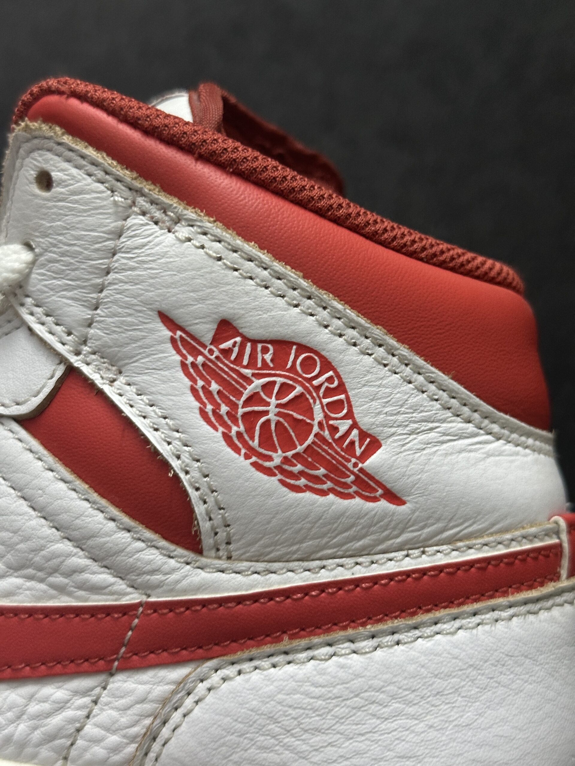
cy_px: 383
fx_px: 1063
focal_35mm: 48
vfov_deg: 39.7
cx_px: 288
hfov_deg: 30.3
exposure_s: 1/50
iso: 250
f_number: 1.78
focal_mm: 6.86
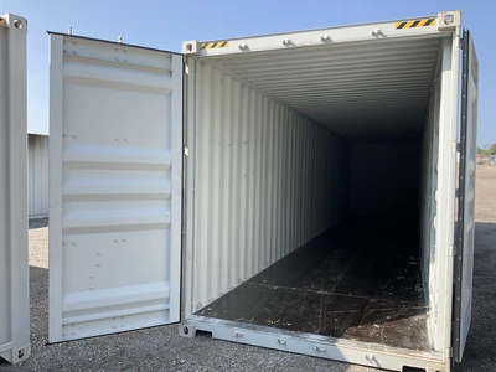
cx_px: 248
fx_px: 416
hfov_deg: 61.7
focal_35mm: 29
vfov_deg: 48.2
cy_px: 186
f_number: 1.8
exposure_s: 1/770
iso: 25
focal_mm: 3
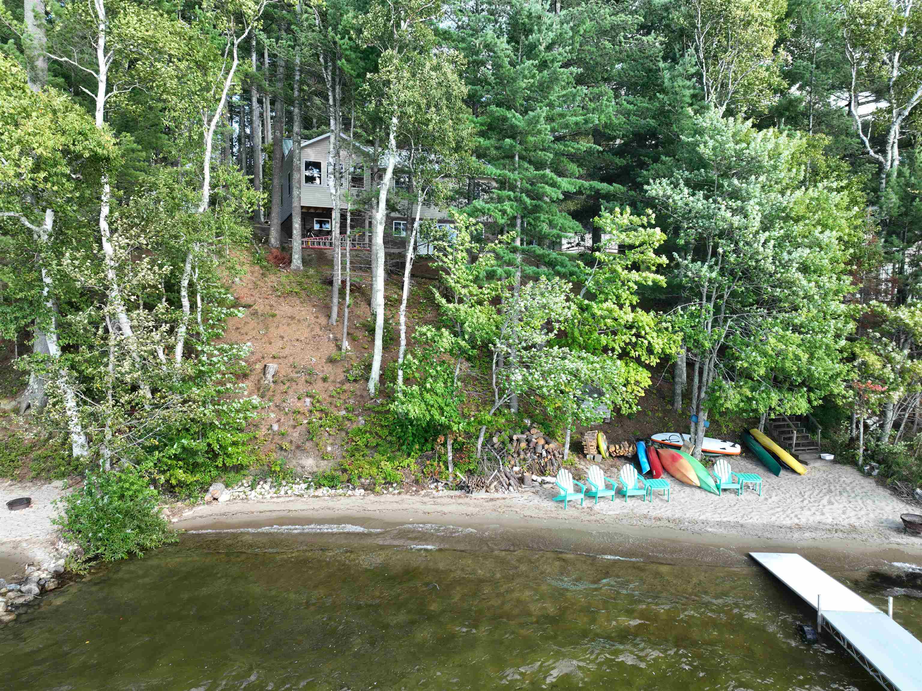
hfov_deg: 71.6
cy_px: 346
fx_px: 639
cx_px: 461
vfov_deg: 56.8
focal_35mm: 24
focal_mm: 12.29
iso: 100
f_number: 2.8
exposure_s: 1/240
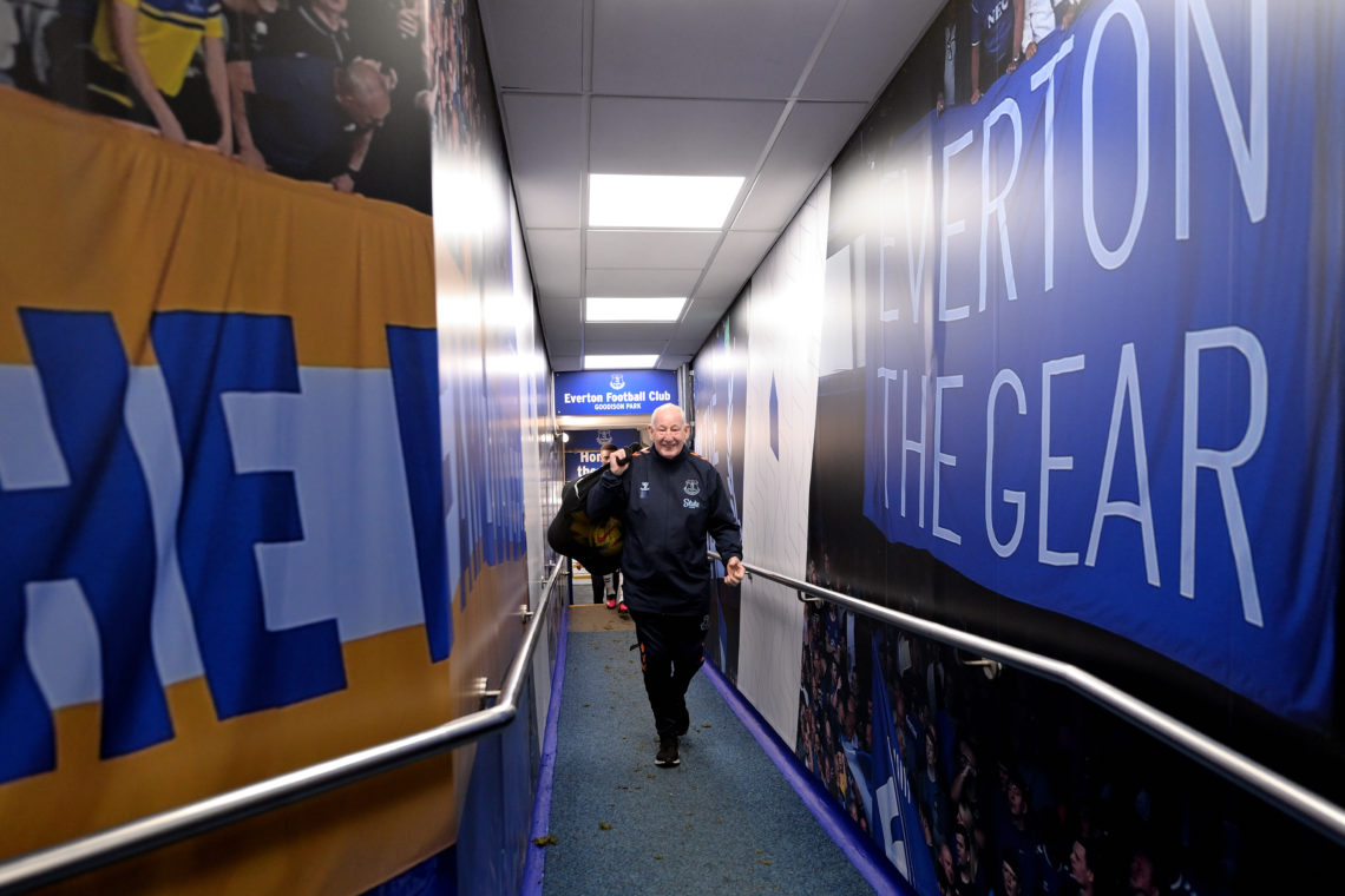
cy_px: 448
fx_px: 897
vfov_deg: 53.1
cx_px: 672
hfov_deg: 73.7
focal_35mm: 24
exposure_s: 1/320
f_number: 3.5
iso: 5000
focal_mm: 24
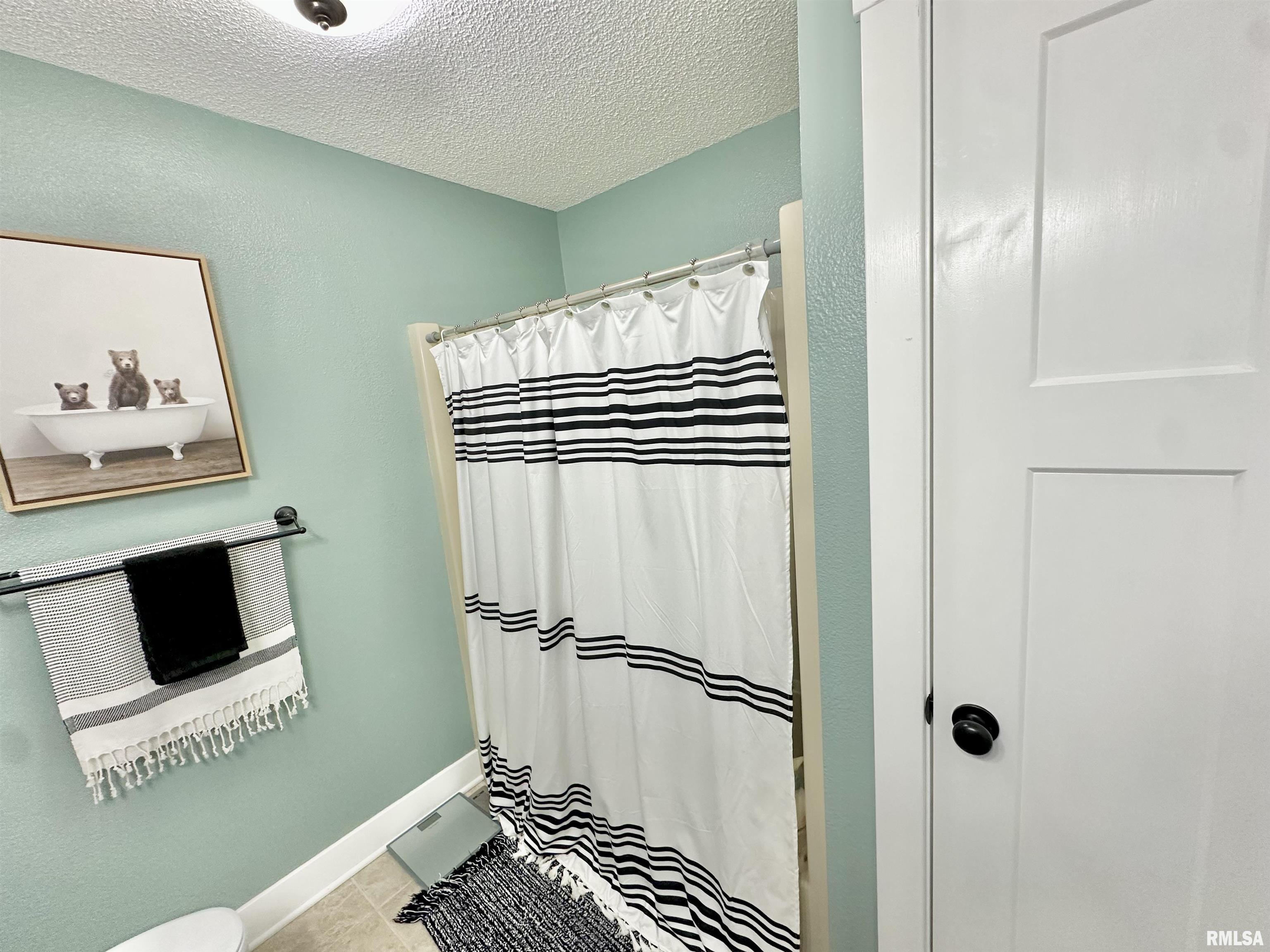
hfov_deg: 102.1
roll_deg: +5.0
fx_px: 514
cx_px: 635
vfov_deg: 85.7
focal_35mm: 14
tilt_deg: -8.3
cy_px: 476
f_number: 2.2
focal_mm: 2.22
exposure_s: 1/120
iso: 200
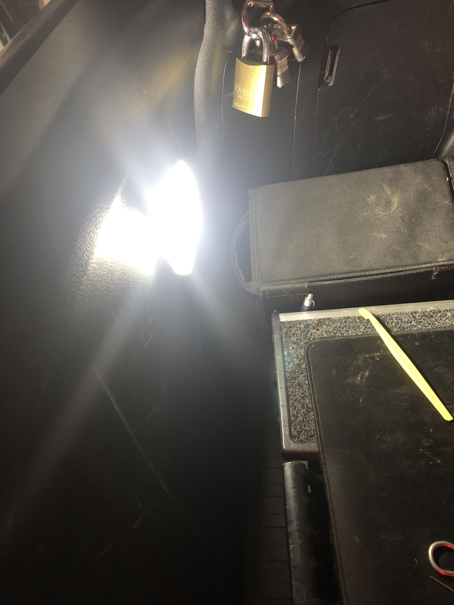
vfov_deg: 63.4
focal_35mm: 28
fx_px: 490
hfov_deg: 49.7
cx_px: 227
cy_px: 302
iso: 100
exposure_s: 1/6
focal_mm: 3.99
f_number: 1.8
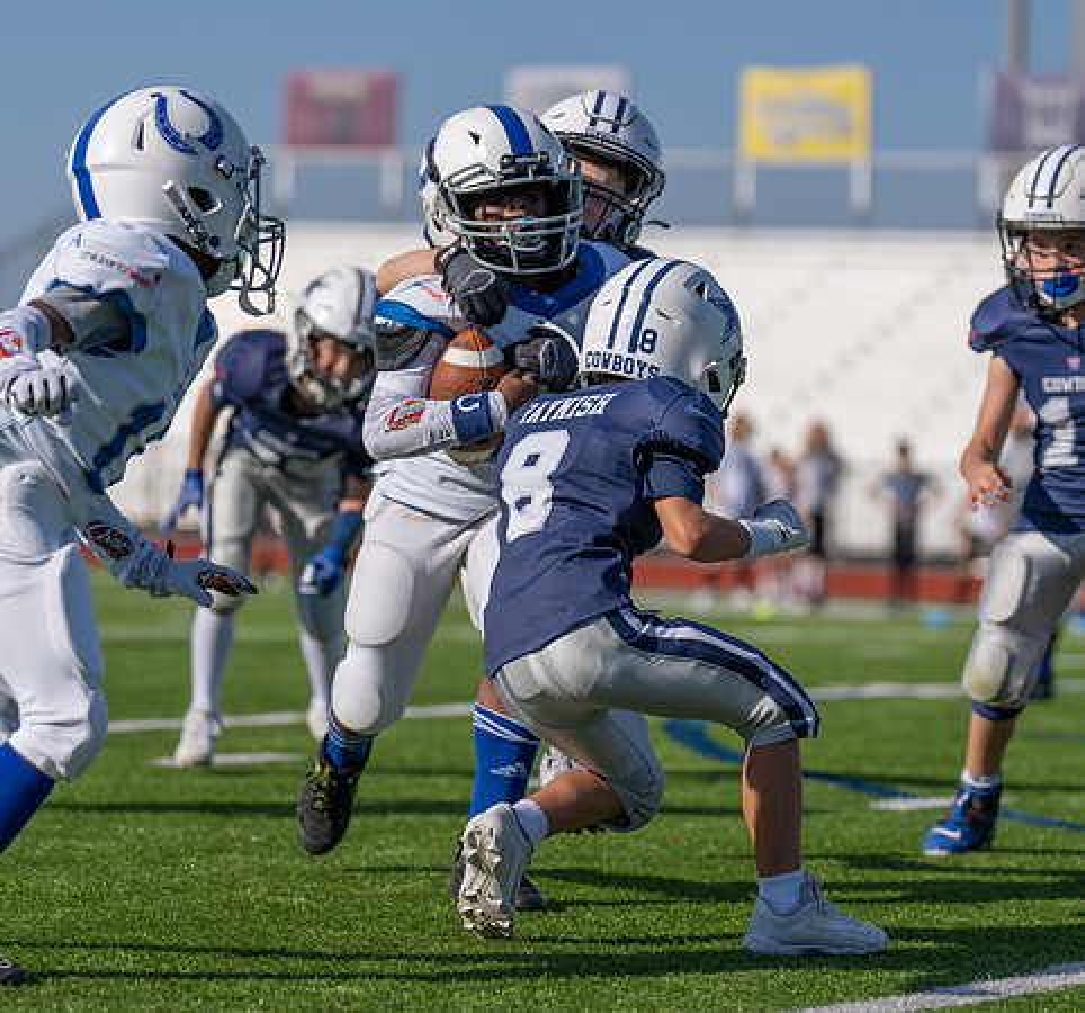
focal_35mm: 162
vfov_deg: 10.4
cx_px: 541
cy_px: 450
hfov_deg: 11.1
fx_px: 5568
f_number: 2.8
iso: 100
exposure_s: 1/4000
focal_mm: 117
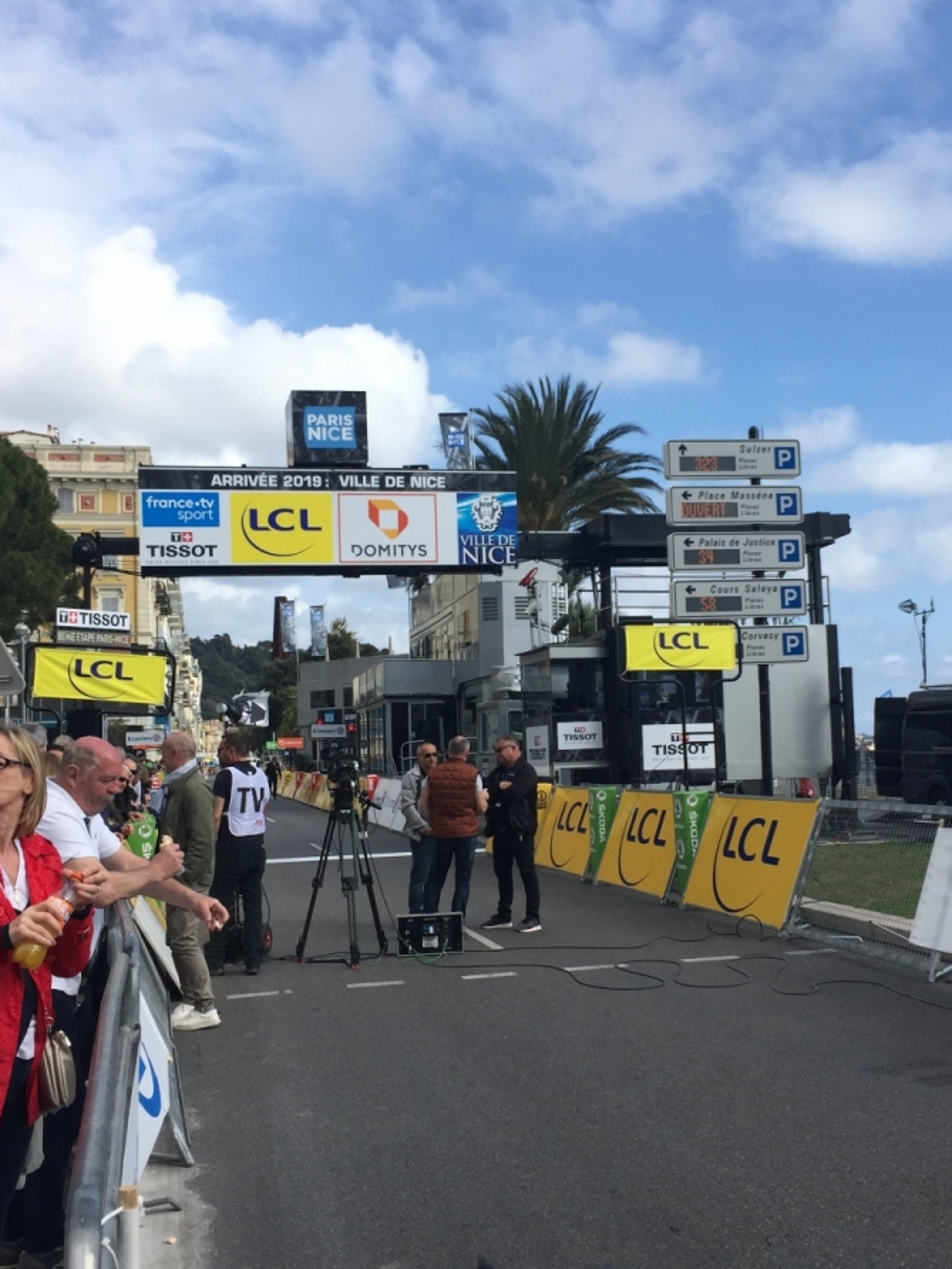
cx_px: 499
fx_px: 1430
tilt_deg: +4.2
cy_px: 660
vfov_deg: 47.9
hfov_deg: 36.8
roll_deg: -0.1
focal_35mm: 39
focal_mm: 4.15
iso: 32
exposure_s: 1/1980
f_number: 2.2
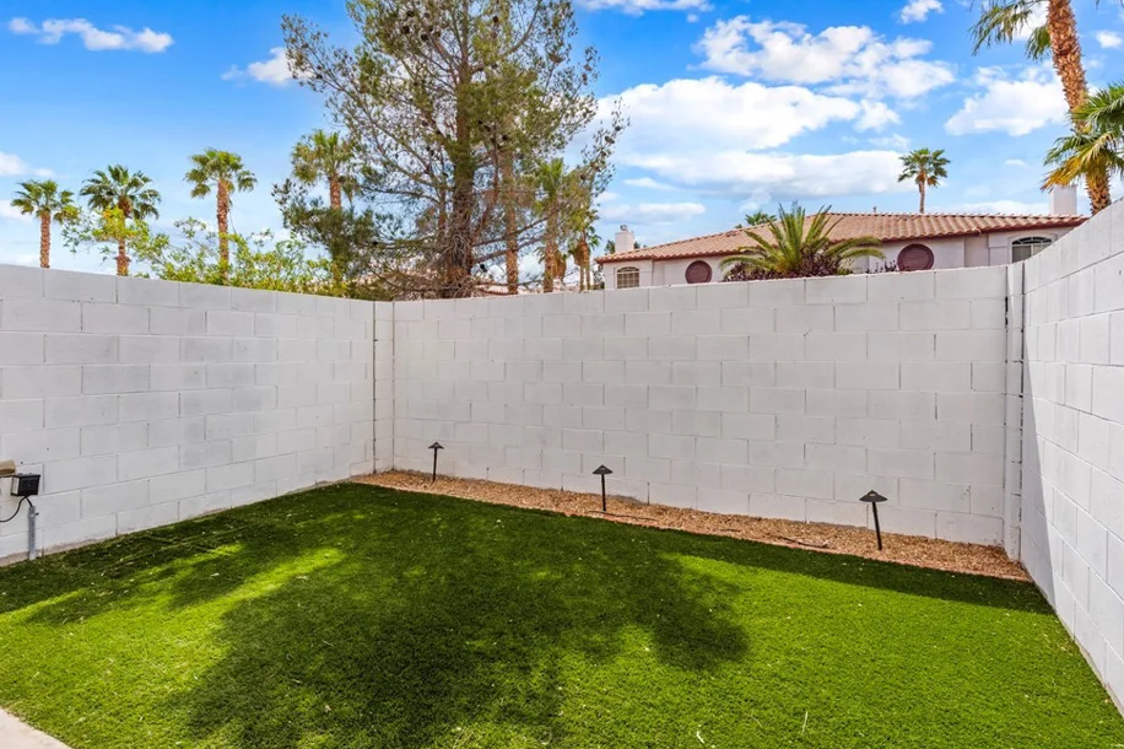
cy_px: 365
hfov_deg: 86.9
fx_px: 593
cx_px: 569
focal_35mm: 19
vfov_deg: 64.5
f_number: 8
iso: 500
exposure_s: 1/8000
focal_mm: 17
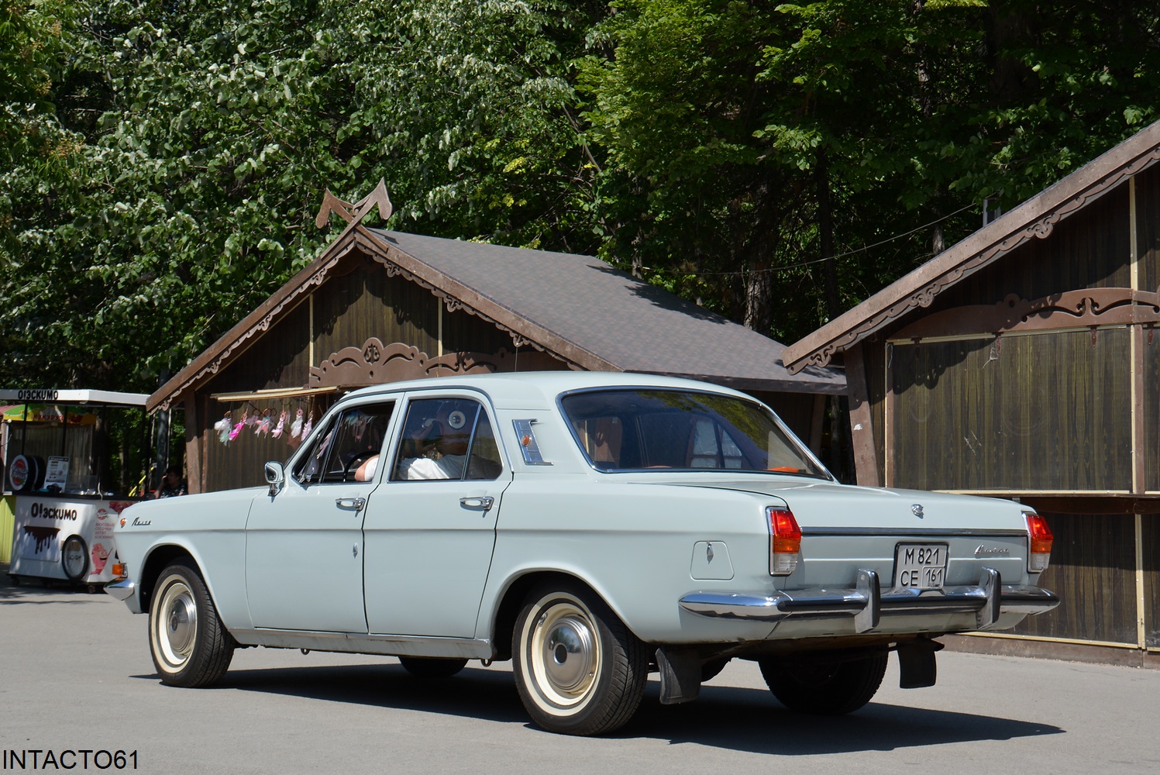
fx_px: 1547
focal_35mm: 48
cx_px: 580
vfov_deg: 28.1
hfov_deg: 41.1
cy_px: 388
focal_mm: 32
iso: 100
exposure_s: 1/250
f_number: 8
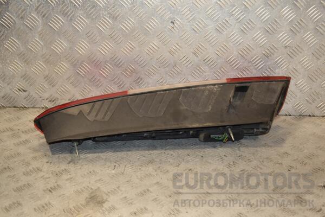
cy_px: 108
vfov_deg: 23.8
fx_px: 515
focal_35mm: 57
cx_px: 162
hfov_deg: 35.1
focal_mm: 38
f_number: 5.6
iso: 800
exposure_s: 1/200
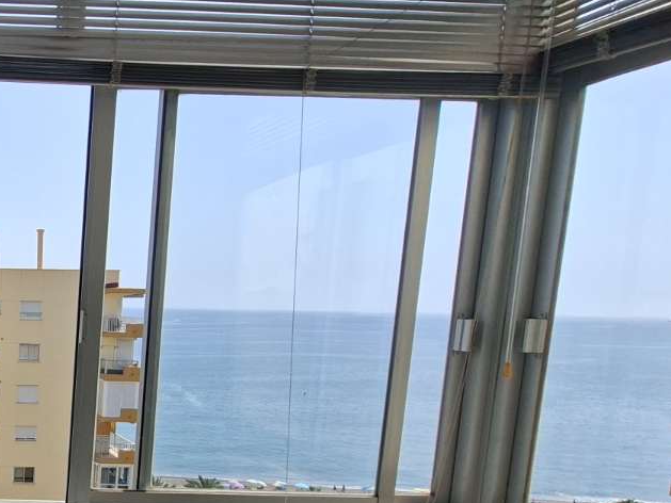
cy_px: 375
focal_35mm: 31
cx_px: -119
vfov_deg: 44.0
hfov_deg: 41.5
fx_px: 601
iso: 40
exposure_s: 1/1242
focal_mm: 1.74
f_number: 2.2
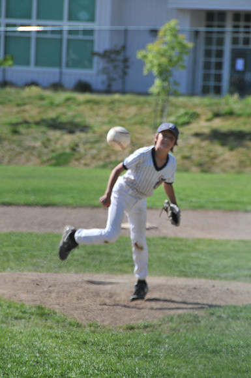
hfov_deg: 5.4
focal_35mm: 255
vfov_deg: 8.1
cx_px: 126
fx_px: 2675
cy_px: 189
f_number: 8
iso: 200
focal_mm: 170
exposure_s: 1/500
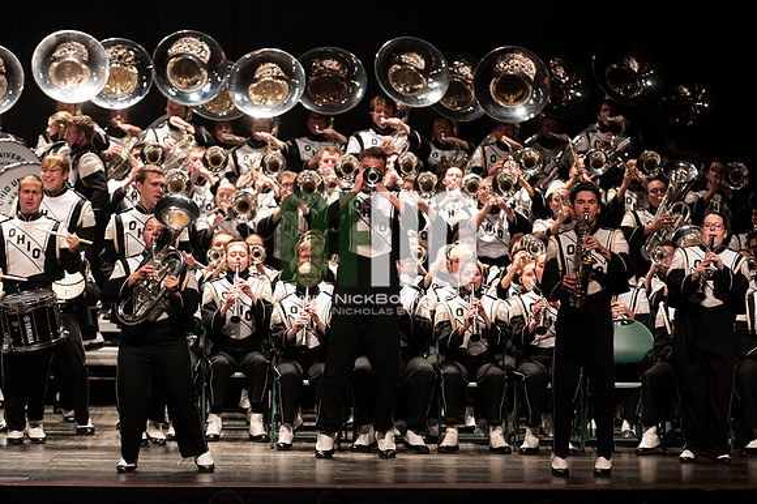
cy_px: 252
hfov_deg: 10.3
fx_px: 4203
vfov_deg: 6.9
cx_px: 378
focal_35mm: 200
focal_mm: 200
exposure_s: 1/500
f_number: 2.8
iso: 2500
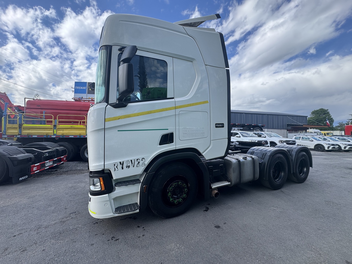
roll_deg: -0.9
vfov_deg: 85.7
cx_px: 176
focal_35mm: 14
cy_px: 132
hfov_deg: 102.1
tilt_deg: +1.8
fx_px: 142
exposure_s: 1/636
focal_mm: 2.22
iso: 40
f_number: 2.2
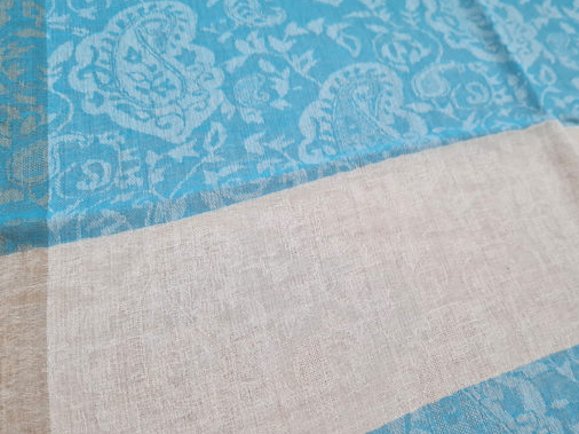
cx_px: 336
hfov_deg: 51.2
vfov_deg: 39.4
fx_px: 602
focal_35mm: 36
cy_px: 271
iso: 200
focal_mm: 5.4
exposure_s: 1/40
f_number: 1.8
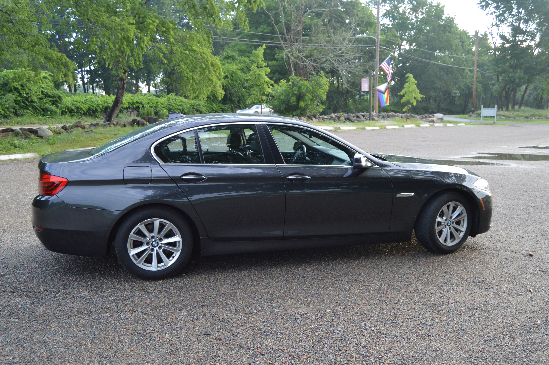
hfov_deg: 57.3
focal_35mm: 33
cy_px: 182
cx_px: 274
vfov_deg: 39.9
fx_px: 503
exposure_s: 1/100
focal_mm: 22
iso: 400
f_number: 5
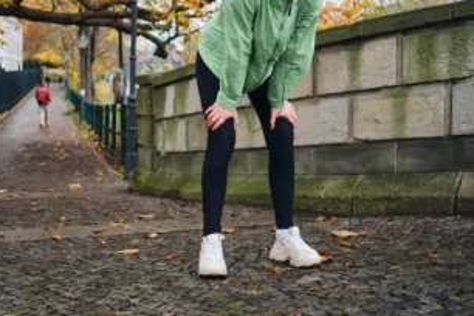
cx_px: 192
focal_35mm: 48
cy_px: 105
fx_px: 632
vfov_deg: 27.9
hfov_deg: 40.9
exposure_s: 1/250
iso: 800
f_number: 2
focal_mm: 23
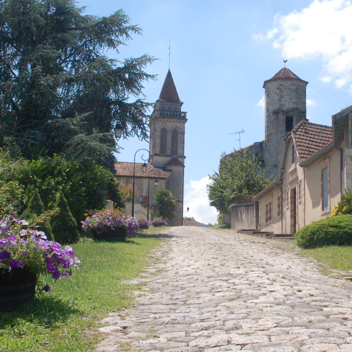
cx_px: 237
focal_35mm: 56
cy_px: 176
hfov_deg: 30.5
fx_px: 640
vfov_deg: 30.7
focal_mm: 29
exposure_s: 1/1000
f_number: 16
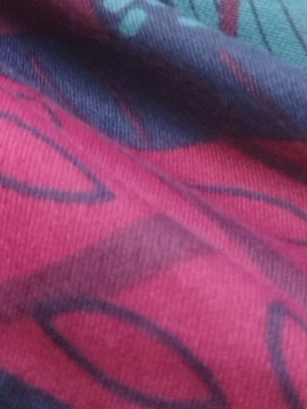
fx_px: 958
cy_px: -417
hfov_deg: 17.1
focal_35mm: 81
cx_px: -98
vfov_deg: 17.2
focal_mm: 3.49
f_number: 2.45
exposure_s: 1/621
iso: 50
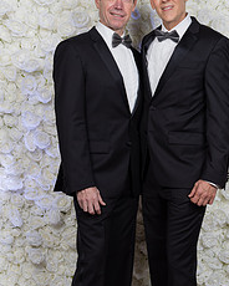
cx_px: 137
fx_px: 652
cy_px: 162
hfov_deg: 19.9
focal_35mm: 77
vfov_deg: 24.7
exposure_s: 1/200
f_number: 5.6
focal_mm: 42
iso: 500
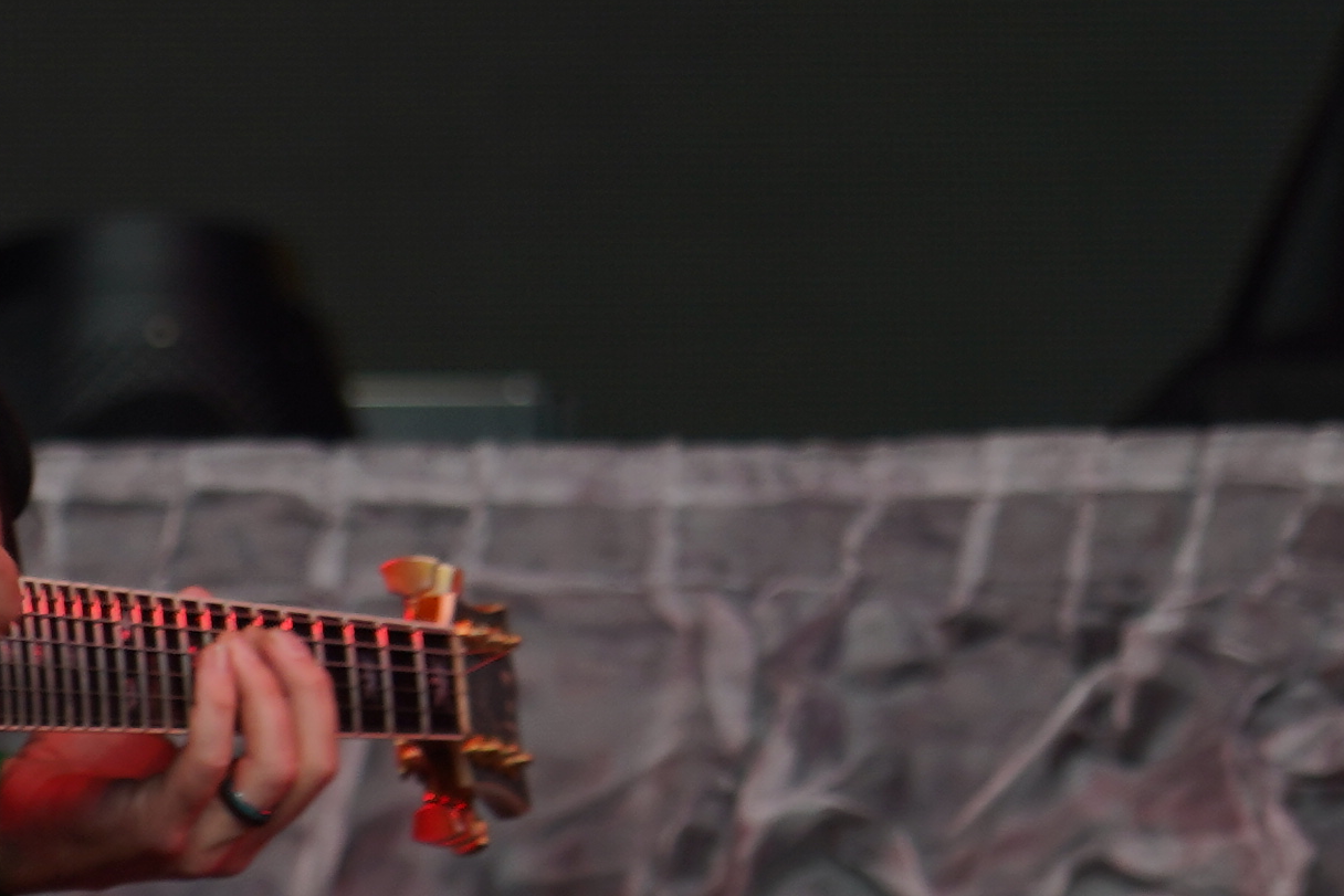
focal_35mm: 518
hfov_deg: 4.0
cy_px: -271
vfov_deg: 2.7
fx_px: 19340
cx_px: 134
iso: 125
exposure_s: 1/125
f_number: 4
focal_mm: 105
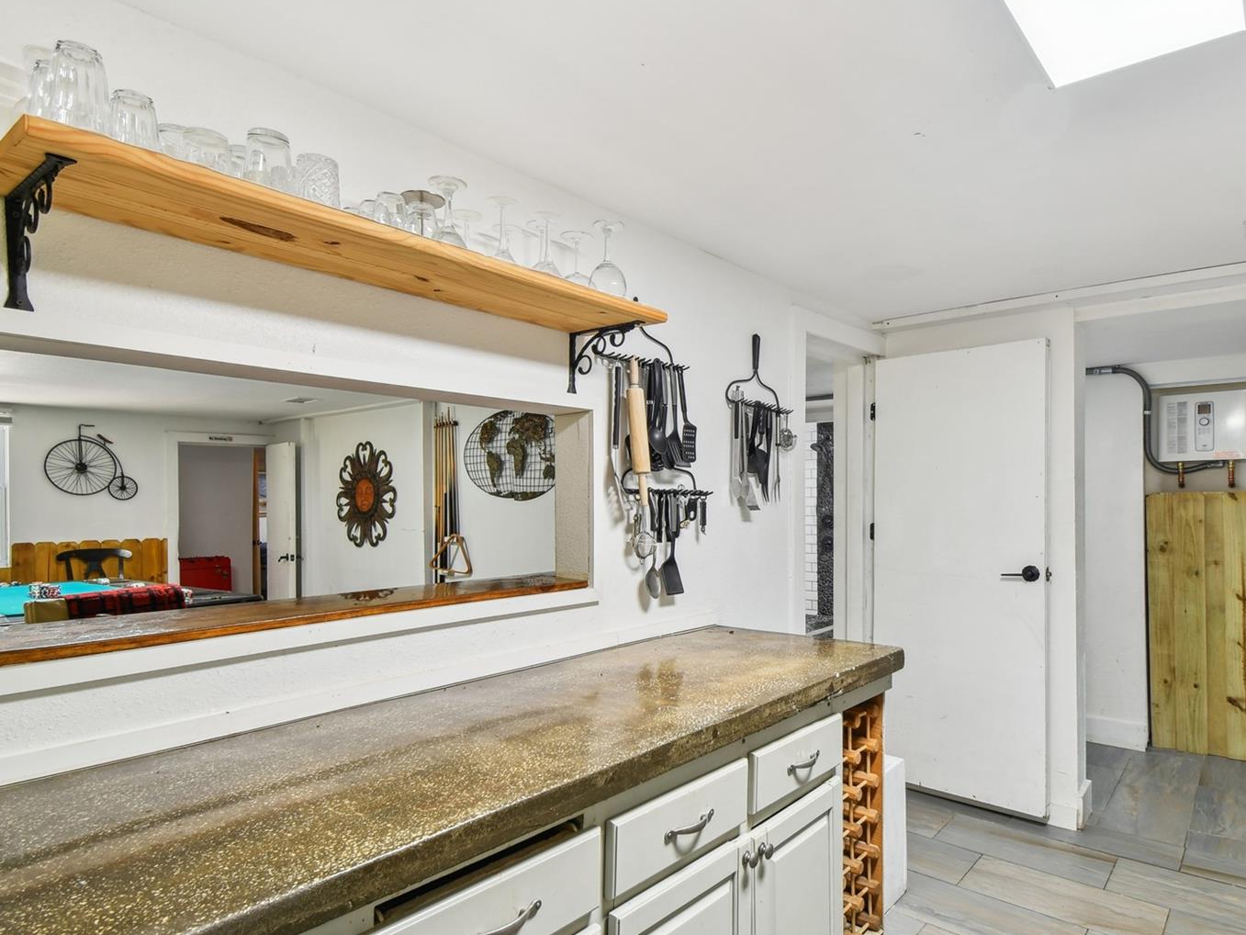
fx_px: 612
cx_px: 676
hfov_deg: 90.8
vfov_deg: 74.7
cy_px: 452
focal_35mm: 17
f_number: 7.1
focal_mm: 10
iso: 100
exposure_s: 1/10
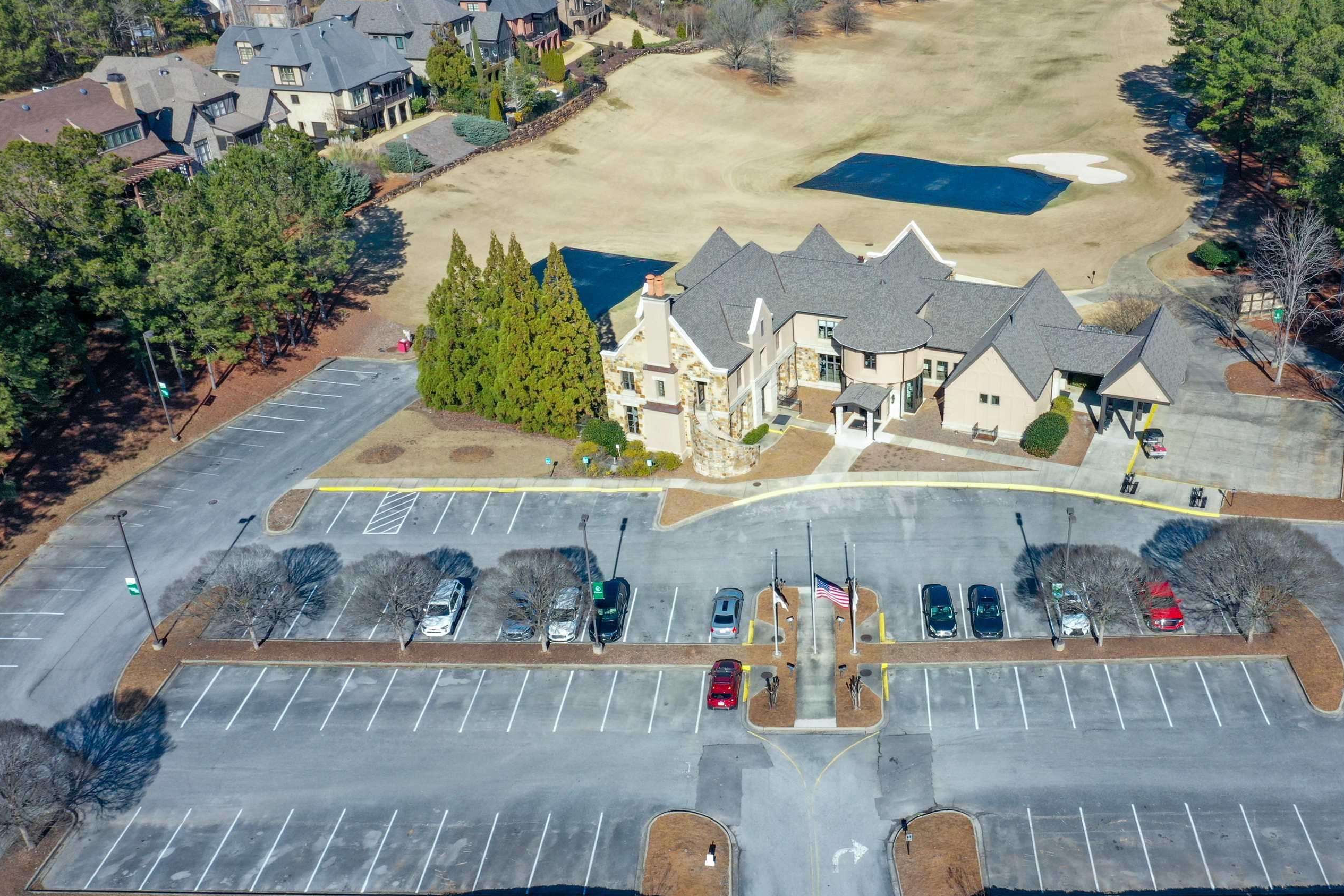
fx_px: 1269
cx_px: 805
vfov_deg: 38.8
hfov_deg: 55.4
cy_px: 497
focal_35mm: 34
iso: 100
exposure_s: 1/100
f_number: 11
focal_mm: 10.26
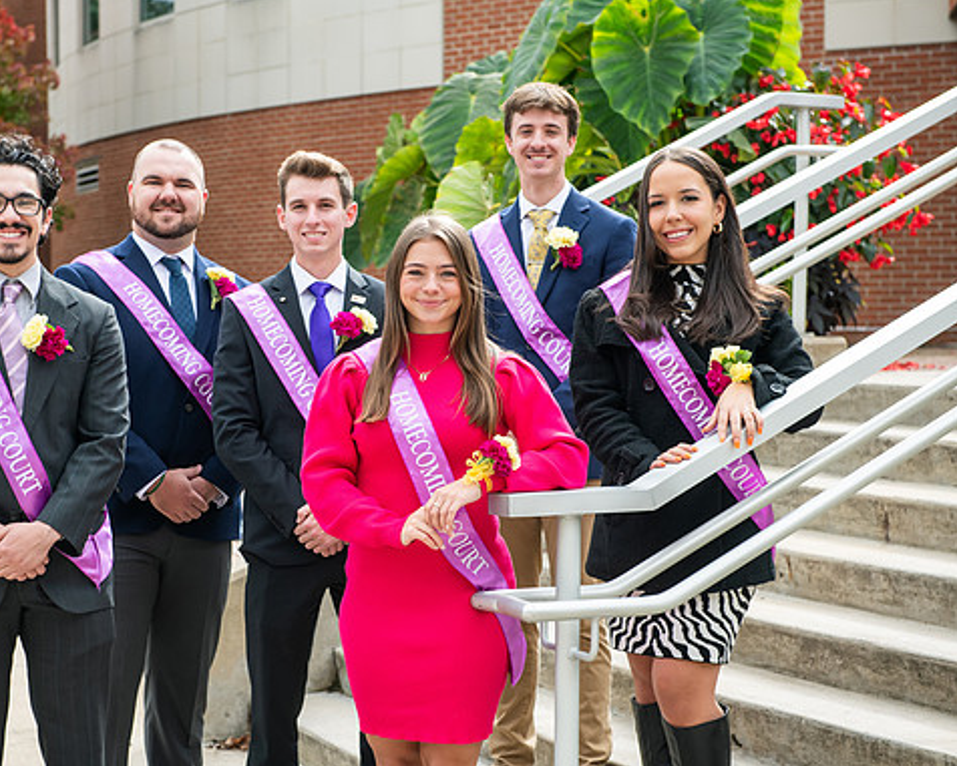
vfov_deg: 19.2
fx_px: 2266
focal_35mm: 80
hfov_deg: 23.8
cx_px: 376
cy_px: 383
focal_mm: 70
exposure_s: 1/400
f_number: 5.6
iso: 400
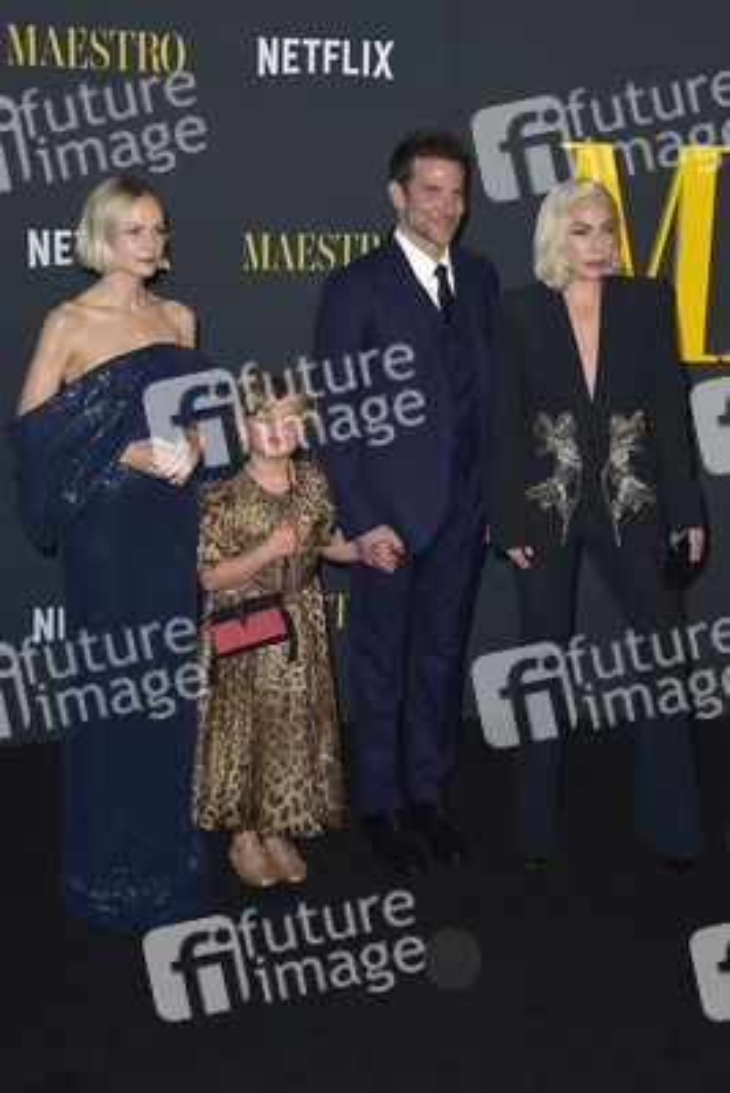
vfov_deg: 41.1
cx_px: 365
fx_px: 1459
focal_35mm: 48
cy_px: 546
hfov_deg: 28.1
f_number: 6.3
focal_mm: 48
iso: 320
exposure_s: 1/250
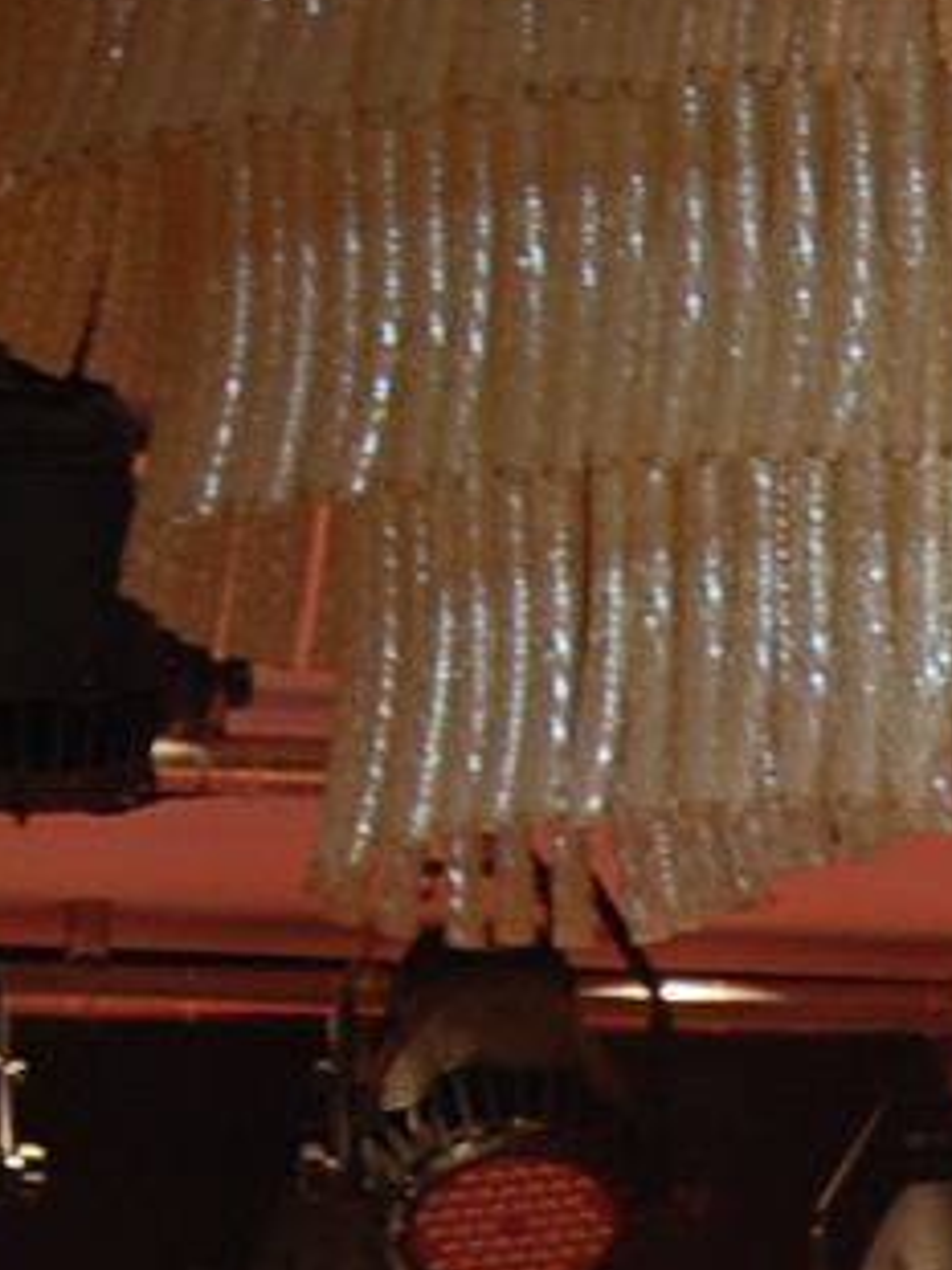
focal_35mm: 360
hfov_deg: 4.1
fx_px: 13210
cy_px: 2515
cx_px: 1822
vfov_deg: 5.4
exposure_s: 1/30
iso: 280
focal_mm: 40
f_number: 4.8
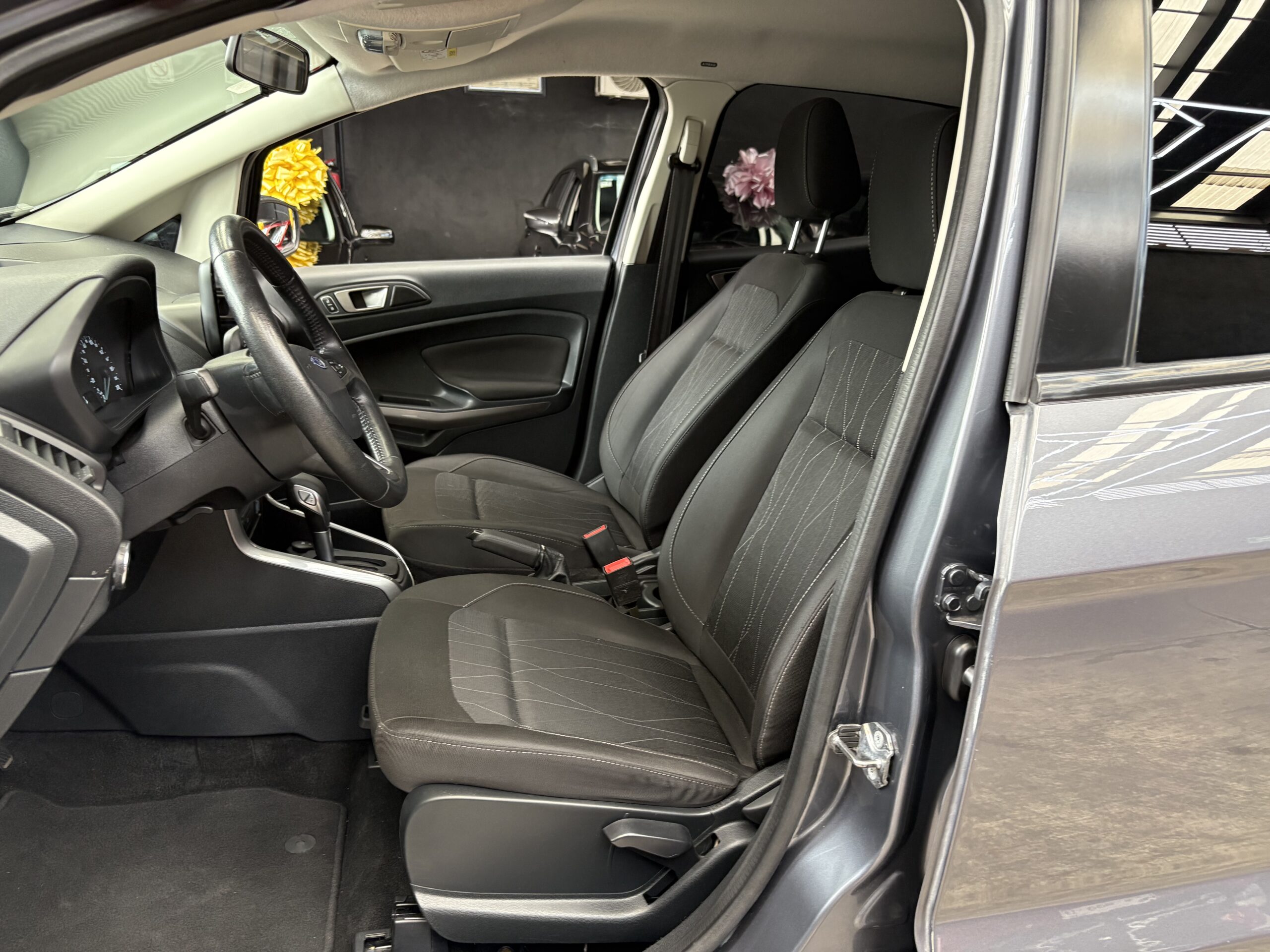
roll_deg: -0.2
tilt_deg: -17.7
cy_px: 476
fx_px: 954
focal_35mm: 26
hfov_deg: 67.3
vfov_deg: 53.1
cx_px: 635
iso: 160
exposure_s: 1/60
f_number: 1.6
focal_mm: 5.96
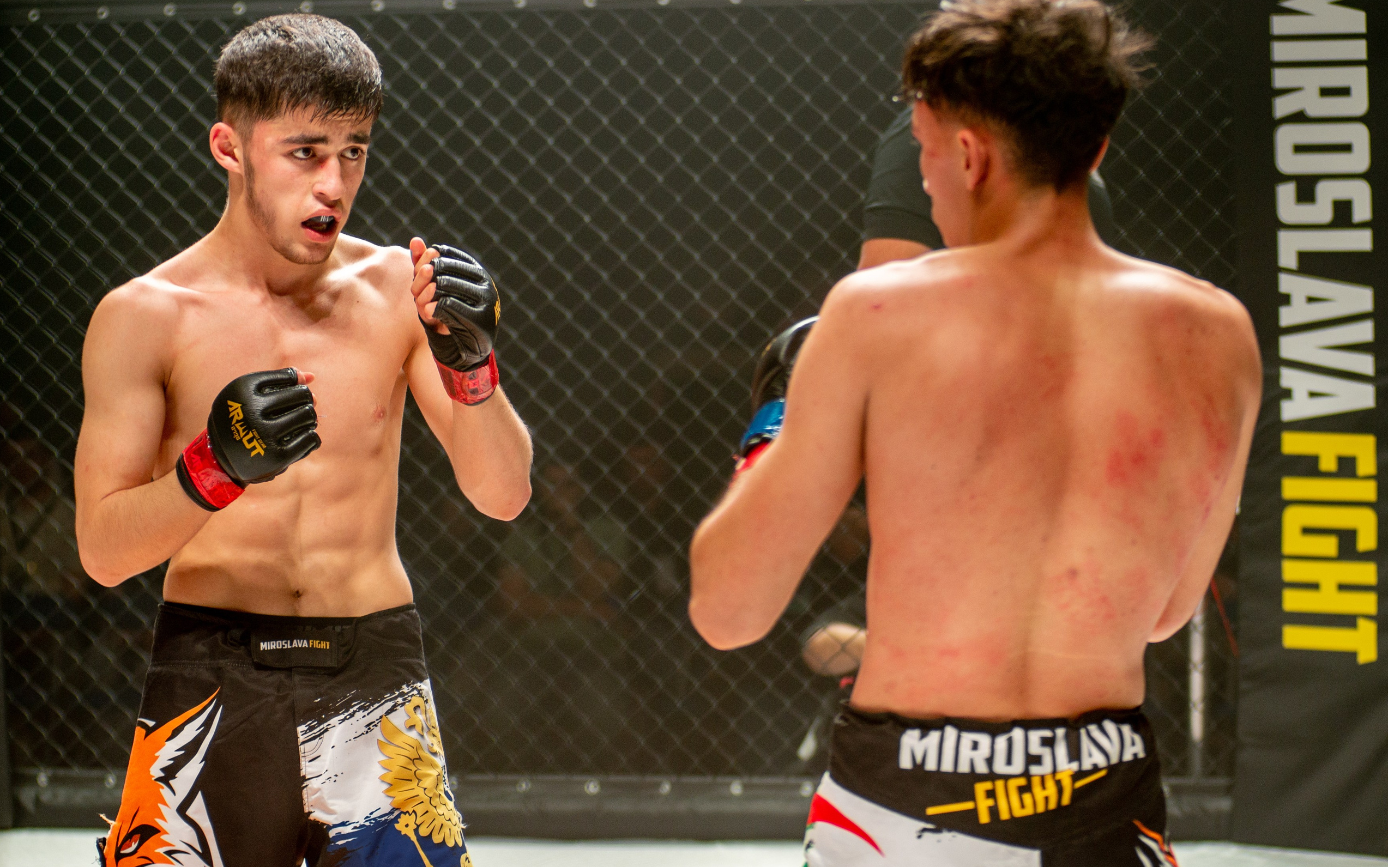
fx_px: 3442
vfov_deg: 14.4
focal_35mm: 91
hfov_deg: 22.8
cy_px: 364
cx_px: 765
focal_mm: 80
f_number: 4
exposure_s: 1/320
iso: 900
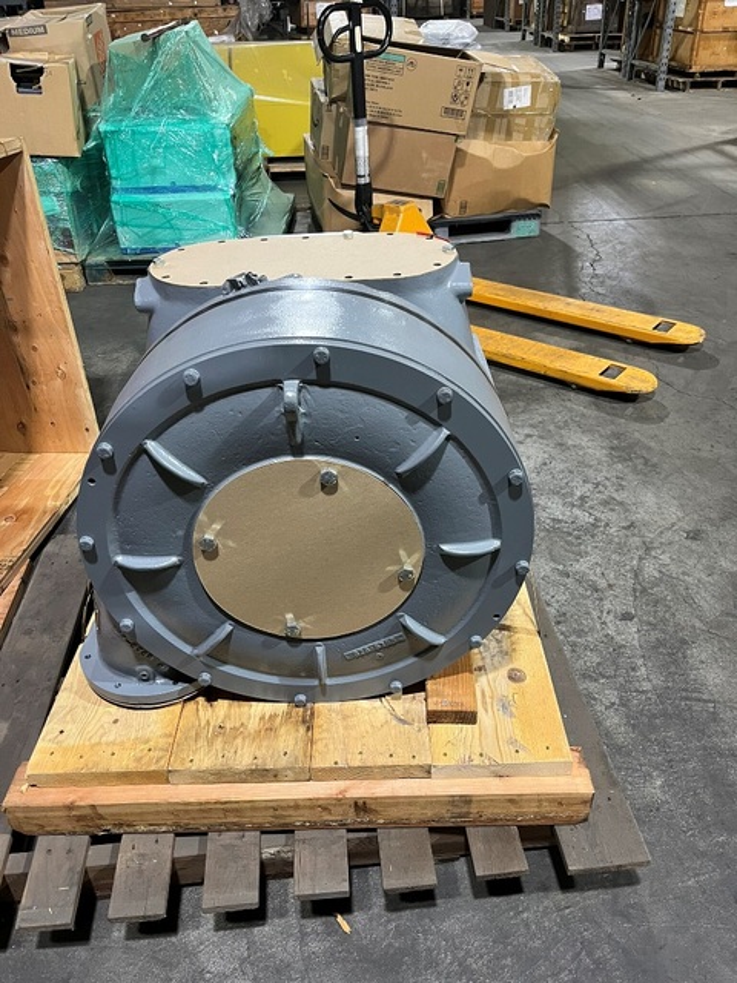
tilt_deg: -34.6
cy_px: 492
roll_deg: +2.9
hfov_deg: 53.1
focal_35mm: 26
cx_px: 368
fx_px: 738
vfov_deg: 67.3
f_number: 1.6
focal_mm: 5.1
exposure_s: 1/60
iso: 200
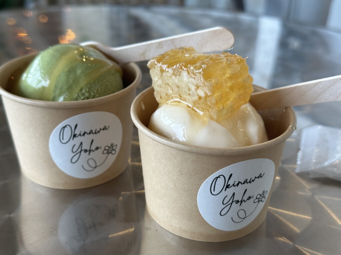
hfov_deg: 39.7
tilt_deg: -27.5
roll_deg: -1.2
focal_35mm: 48
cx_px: 170
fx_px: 473
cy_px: 128
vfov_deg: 30.3
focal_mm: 6.86
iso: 80
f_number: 1.78
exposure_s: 1/60
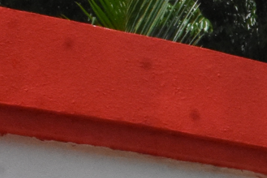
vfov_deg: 4.7
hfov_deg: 6.8
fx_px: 2113
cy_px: 399
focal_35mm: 285
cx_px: 685
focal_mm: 26
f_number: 18
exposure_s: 1/1250
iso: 2500
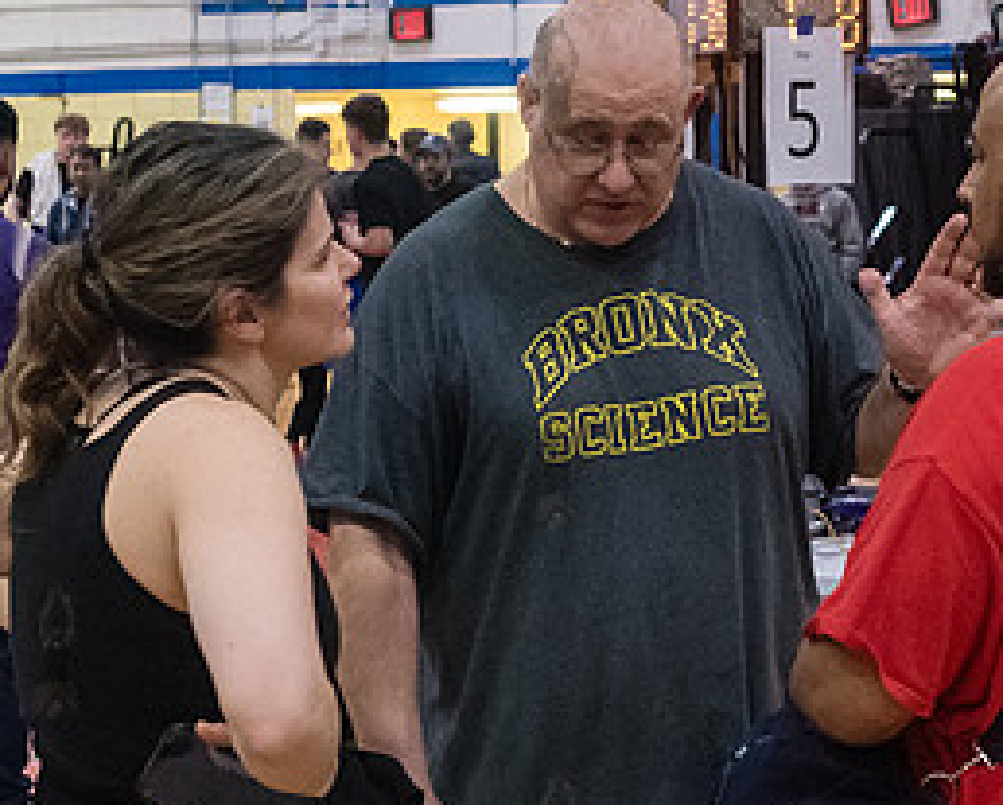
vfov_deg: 16.2
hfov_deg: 20.1
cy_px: 467
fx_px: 2823
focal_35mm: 95
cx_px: 659
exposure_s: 1/400
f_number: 4
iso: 8000
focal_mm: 35
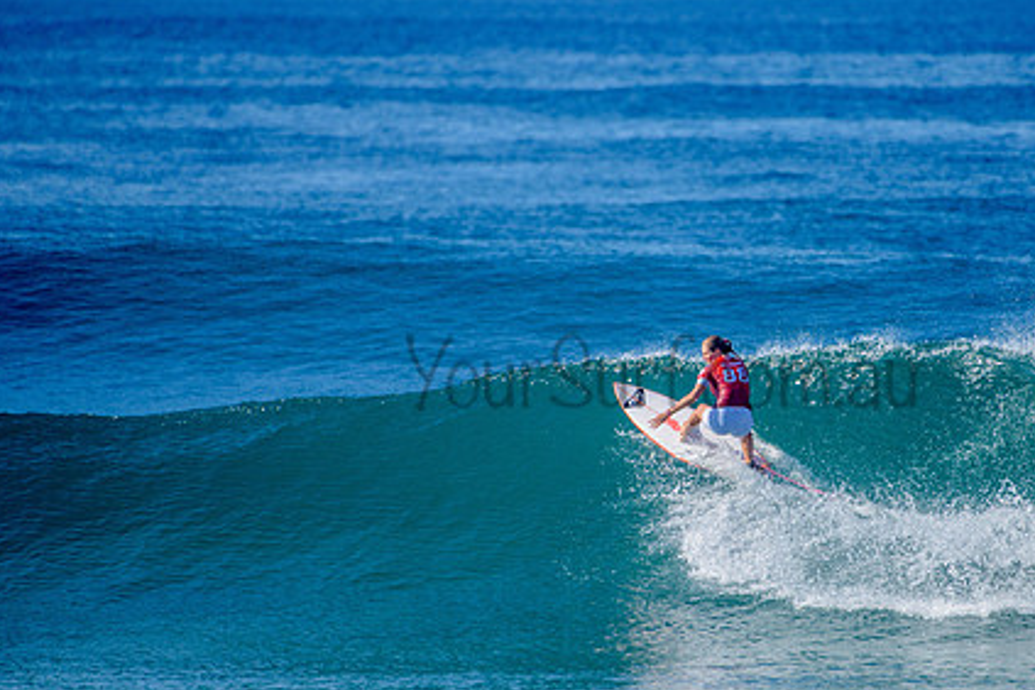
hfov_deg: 3.0
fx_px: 19692
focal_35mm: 685
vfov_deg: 2.0
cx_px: 658
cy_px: 351
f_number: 5.6
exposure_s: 1/1600
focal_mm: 500
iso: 200
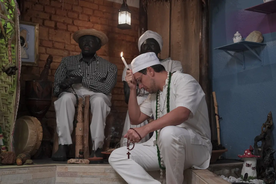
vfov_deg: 25.8
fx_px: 403
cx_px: 138
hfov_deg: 37.8
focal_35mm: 52
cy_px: 92
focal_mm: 35
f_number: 2.8
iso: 1000
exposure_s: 1/50
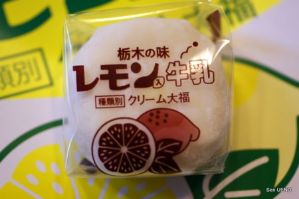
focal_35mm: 75
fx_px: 623
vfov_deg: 18.2
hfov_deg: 27.0
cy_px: 100
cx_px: 150
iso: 400
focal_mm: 50
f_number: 2.8
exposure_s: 1/80
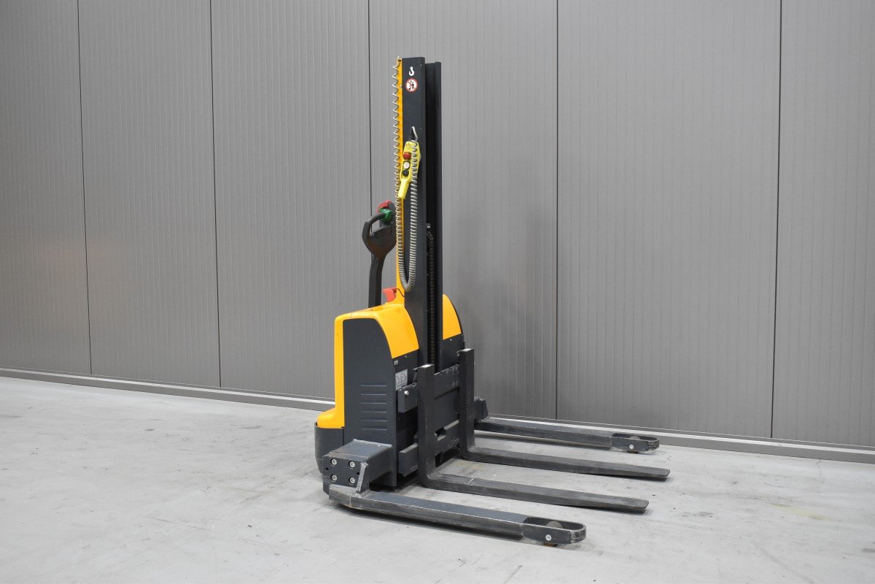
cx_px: 438
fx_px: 911
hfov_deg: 51.3
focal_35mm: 38
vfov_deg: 35.5
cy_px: 292
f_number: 5.6
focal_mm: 25
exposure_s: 1/50
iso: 1600
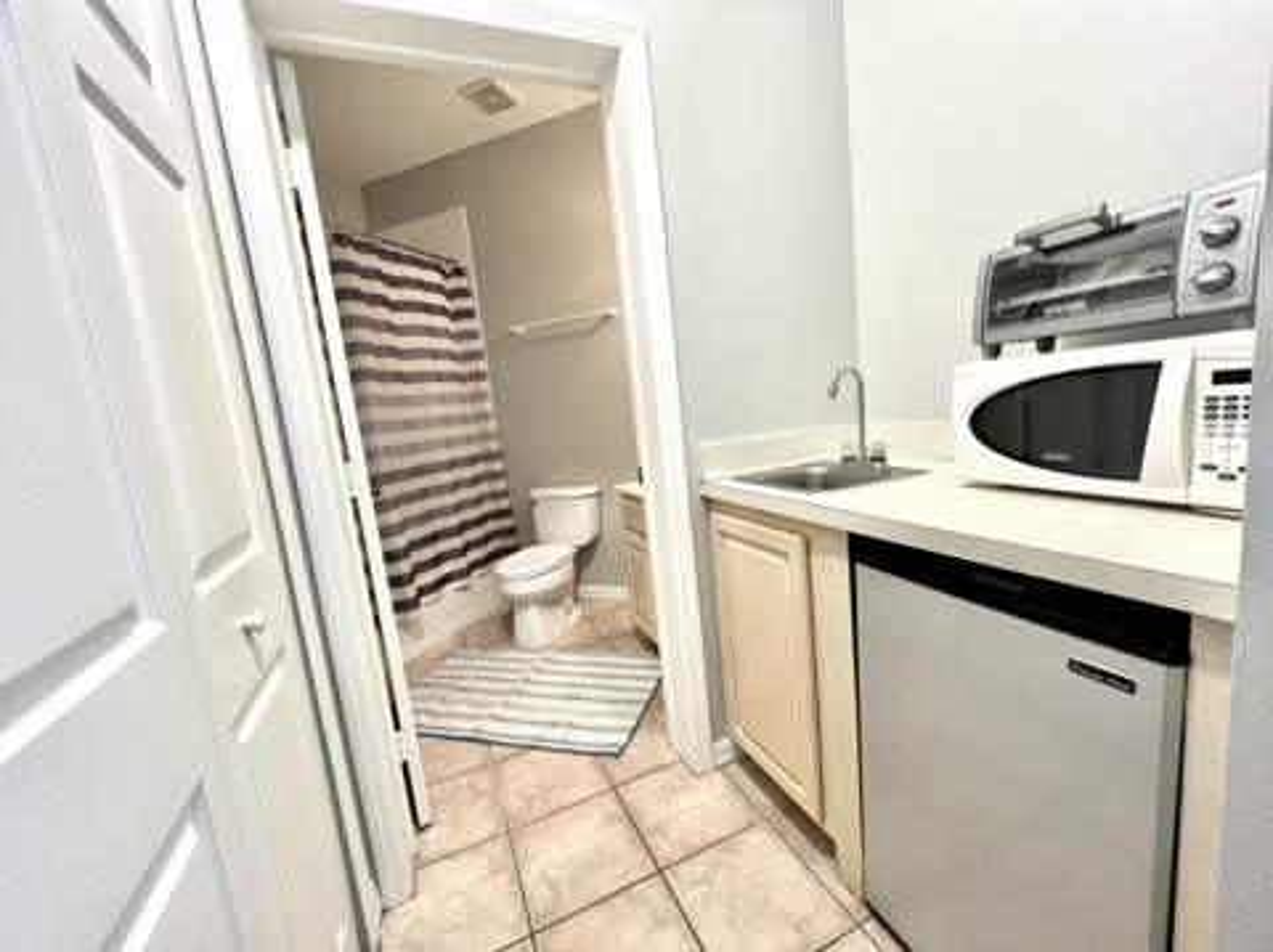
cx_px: 636
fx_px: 478
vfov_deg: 89.8
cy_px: 476
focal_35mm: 13
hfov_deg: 106.2
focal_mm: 1.57
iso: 320
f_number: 1.8
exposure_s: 1/60
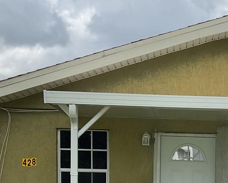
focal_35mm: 83
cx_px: 222
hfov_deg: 22.2
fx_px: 560
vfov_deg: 17.4
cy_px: 233
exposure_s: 1/1342
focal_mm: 3
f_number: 1.8
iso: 16
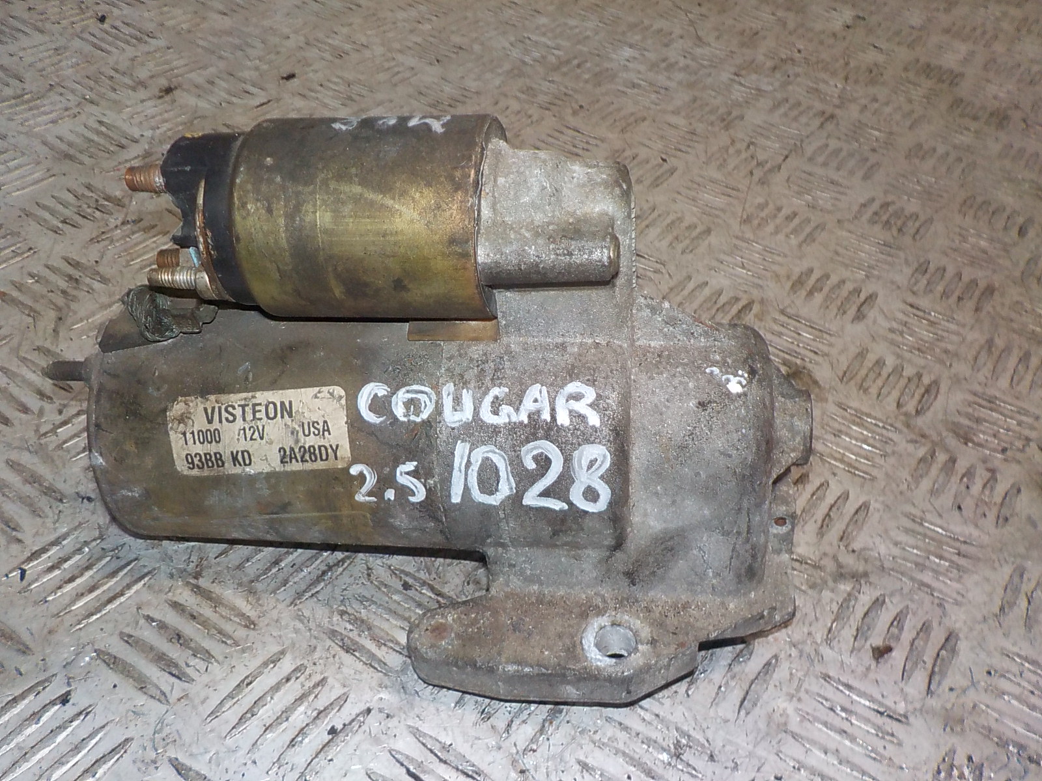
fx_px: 903
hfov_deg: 60.0
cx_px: 521
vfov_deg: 46.8
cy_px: 390
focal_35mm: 30
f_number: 3.3
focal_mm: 4.1
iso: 200
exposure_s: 1/30
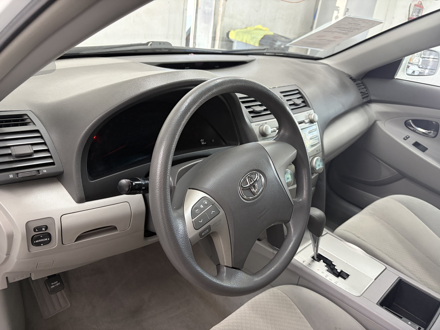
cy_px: 165
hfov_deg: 67.3
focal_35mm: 26
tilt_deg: -26.4
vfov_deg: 53.1
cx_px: 220
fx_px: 330
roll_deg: -7.5
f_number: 1.6
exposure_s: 1/60
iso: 200
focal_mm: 5.96
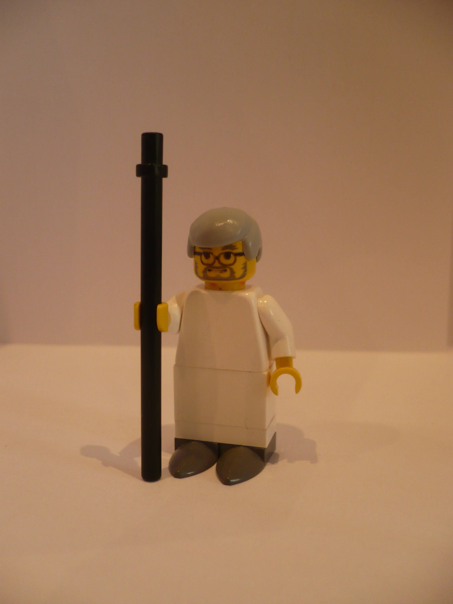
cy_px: 302
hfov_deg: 40.7
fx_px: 611
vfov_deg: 52.6
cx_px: 226
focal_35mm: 35
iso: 200
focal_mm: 5.8
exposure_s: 1/25
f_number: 2.8
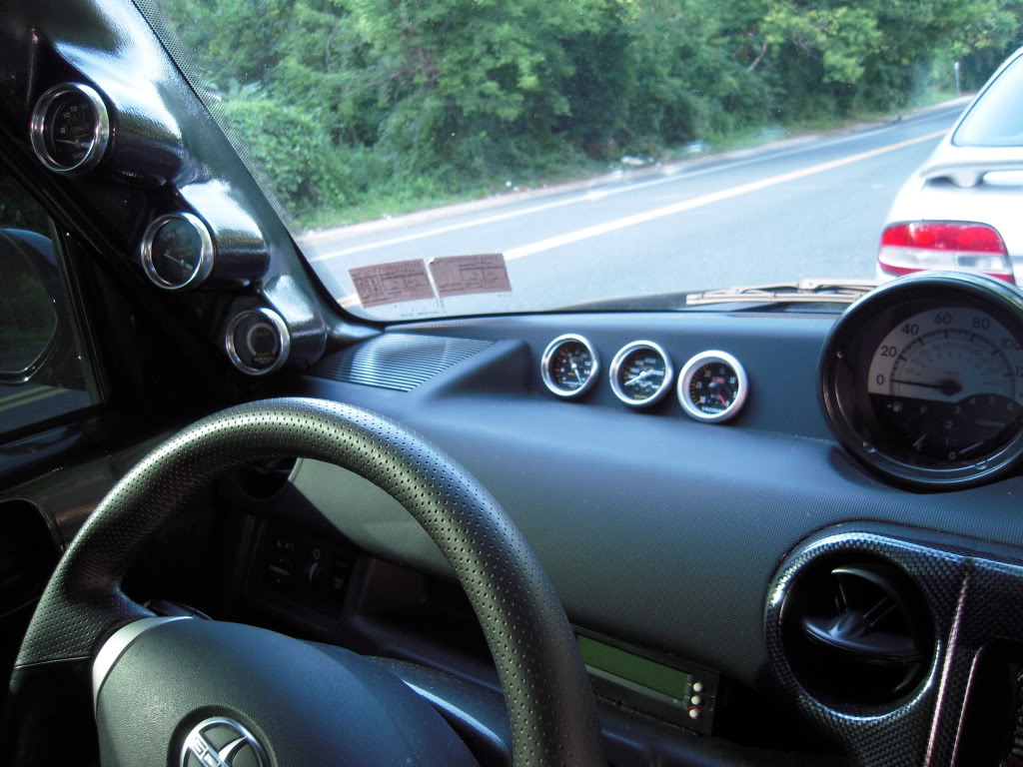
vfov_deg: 49.7
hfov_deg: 63.4
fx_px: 827
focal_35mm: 28
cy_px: 384
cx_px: 512
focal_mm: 5
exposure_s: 1/40
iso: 100
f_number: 2.7
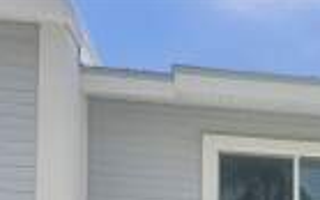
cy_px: 407
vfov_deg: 13.3
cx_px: 311
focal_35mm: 84
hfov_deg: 23.7
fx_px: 733
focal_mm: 6.3
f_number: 1.7
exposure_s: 1/682
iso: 10
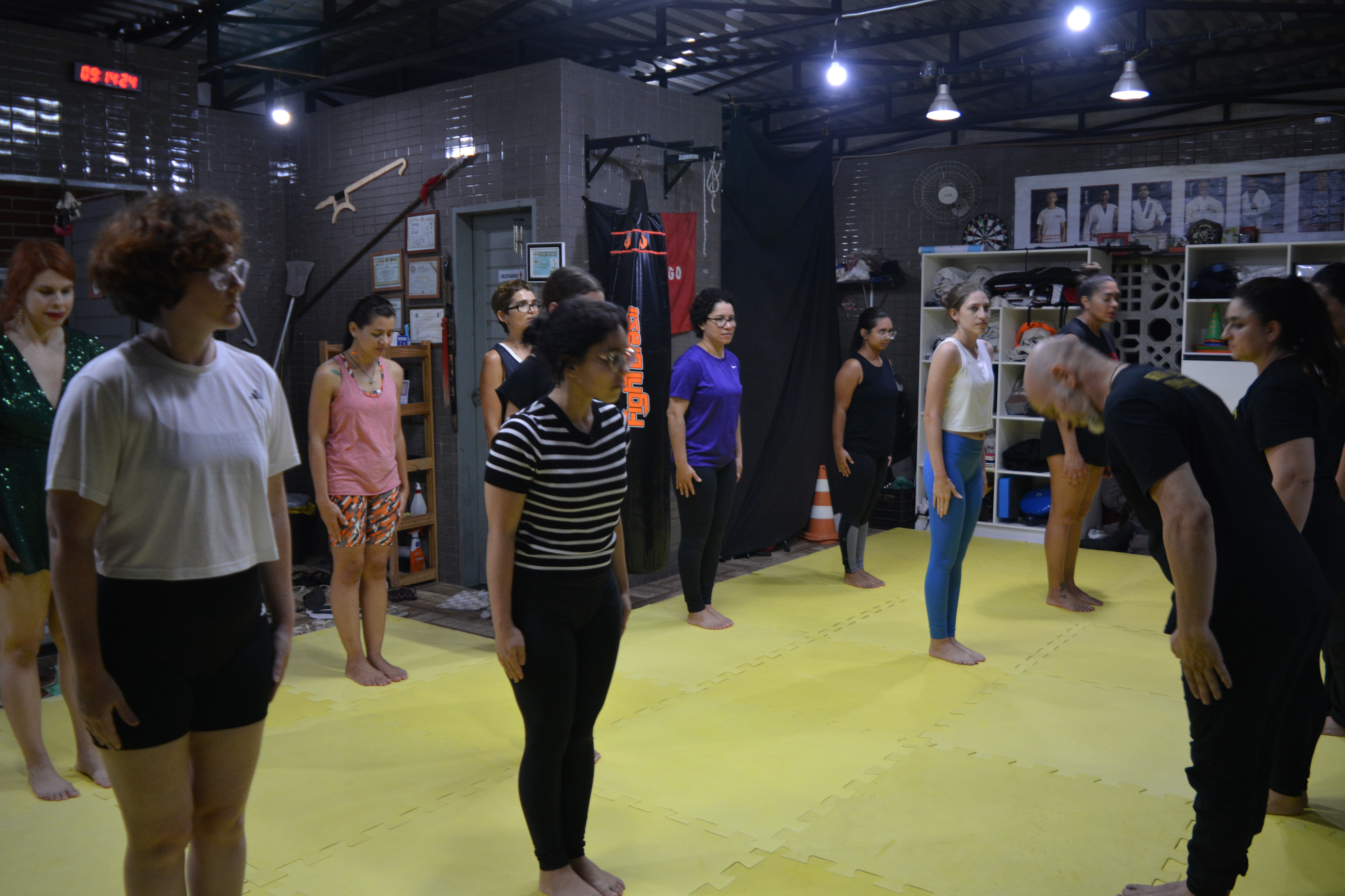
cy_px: 448
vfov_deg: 43.6
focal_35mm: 30
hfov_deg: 61.9
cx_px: 672
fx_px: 1121
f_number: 3.5
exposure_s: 1/50
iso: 800
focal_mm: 20
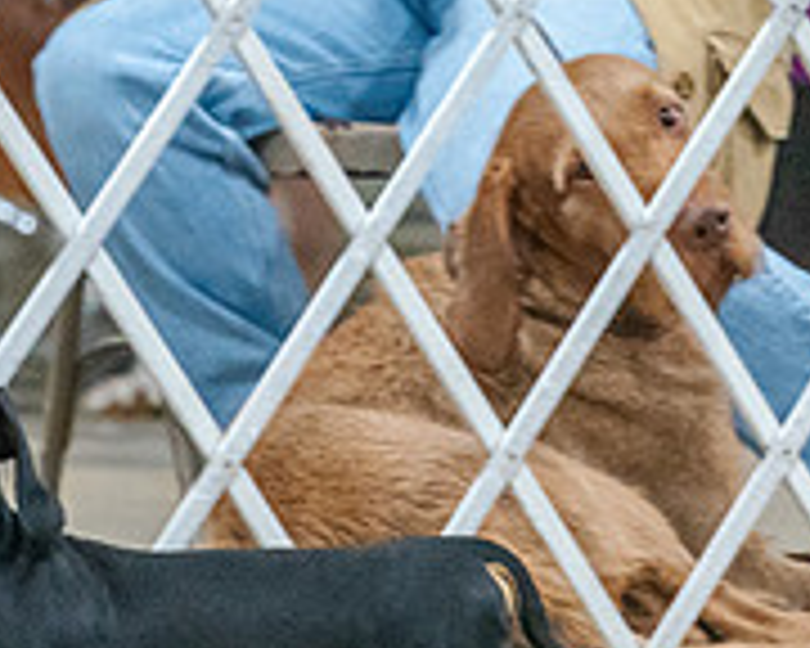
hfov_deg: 2.7
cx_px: 124
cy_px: 68
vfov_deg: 2.2
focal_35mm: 706
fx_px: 16925
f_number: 3.5
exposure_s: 1/200
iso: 6400
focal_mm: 200
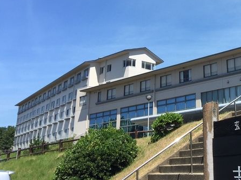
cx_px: 215
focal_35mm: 53
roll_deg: +1.0
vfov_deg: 27.0
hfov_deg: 34.3
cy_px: 37
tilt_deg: +18.9
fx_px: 369
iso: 32
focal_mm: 4.15
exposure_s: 1/1522
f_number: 2.2
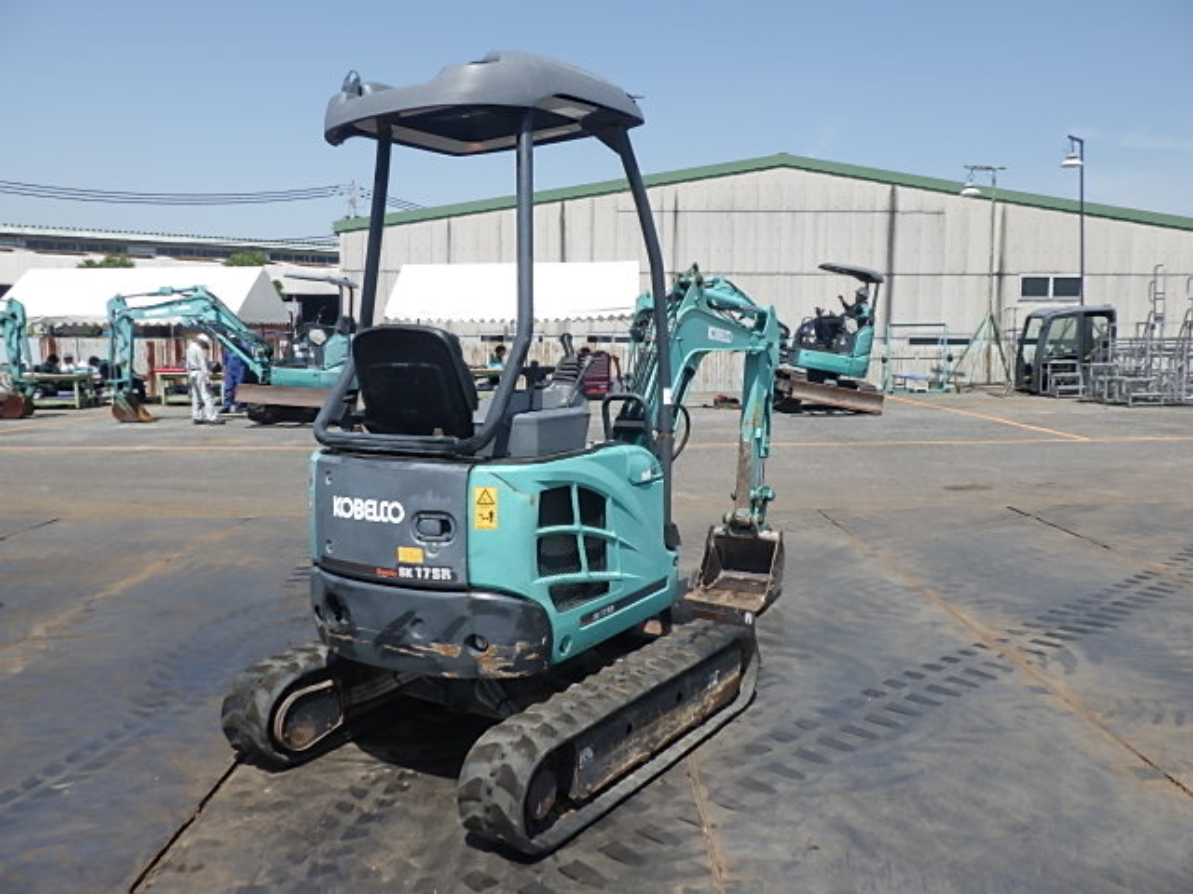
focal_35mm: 28
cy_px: 447
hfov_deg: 63.4
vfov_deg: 49.7
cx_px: 596
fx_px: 965
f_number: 4.2
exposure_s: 1/1000
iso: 125
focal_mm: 5
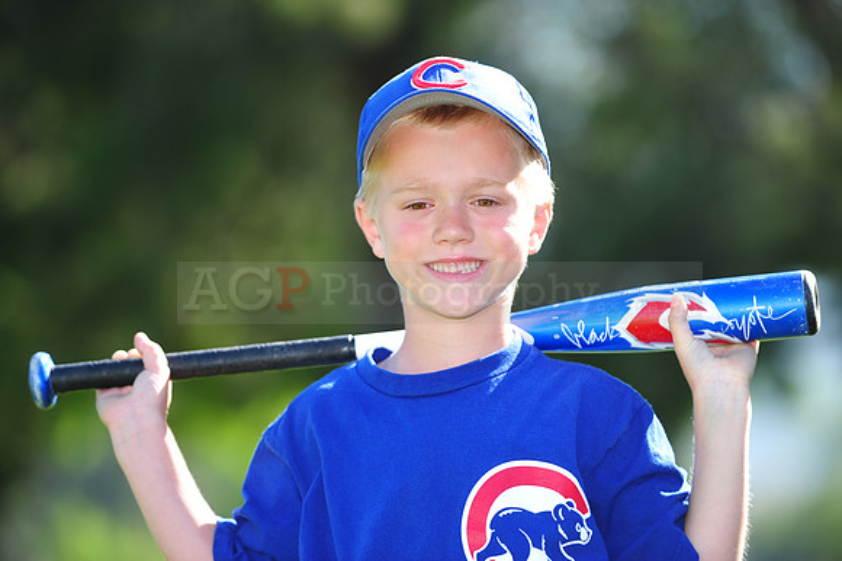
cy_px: 280
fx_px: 4675
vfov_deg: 6.9
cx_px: 421
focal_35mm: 200
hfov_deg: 10.3
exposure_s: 1/400
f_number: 4.5
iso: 200
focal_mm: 200
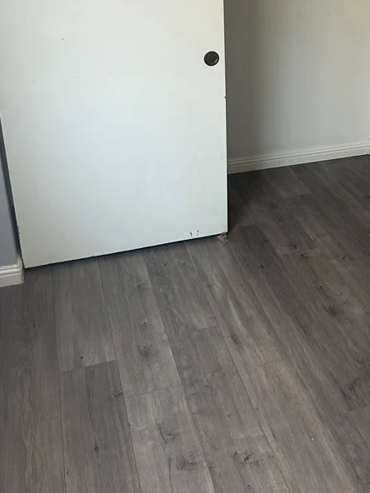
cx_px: 309
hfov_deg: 31.2
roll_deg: -1.7
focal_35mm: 45
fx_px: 641
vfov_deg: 41.1
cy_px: 137
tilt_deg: -18.8
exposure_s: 1/60
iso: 125
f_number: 1.5
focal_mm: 5.7
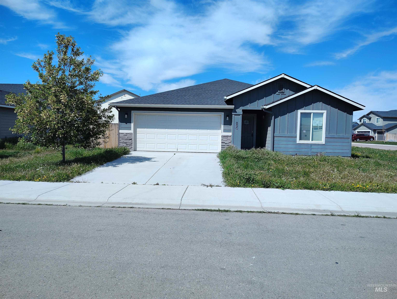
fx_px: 276
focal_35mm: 24
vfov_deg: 56.9
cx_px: 198
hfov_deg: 71.5
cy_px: 150
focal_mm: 5.56
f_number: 1.8
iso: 100
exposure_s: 1/1539
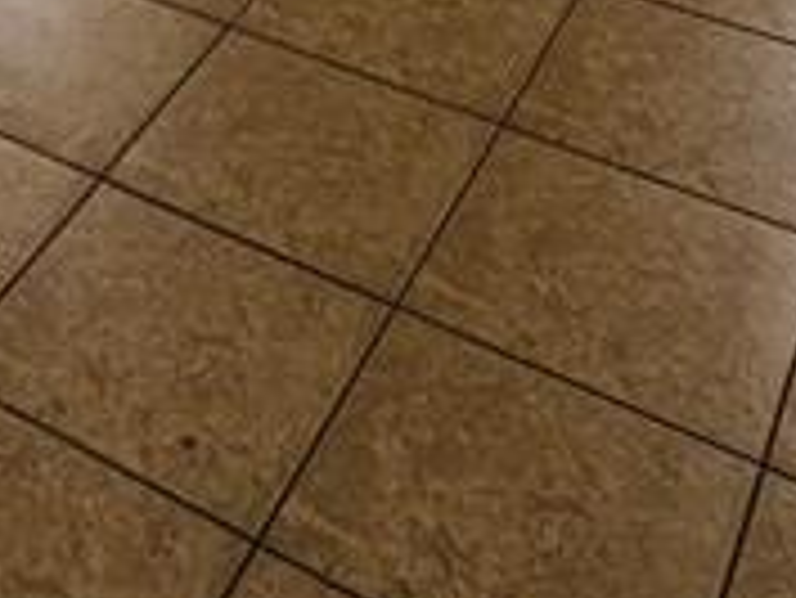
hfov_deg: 22.9
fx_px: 1726
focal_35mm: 75
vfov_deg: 13.3
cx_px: -256
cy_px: -917
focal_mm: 2.2
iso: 80
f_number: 2.2
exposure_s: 1/120
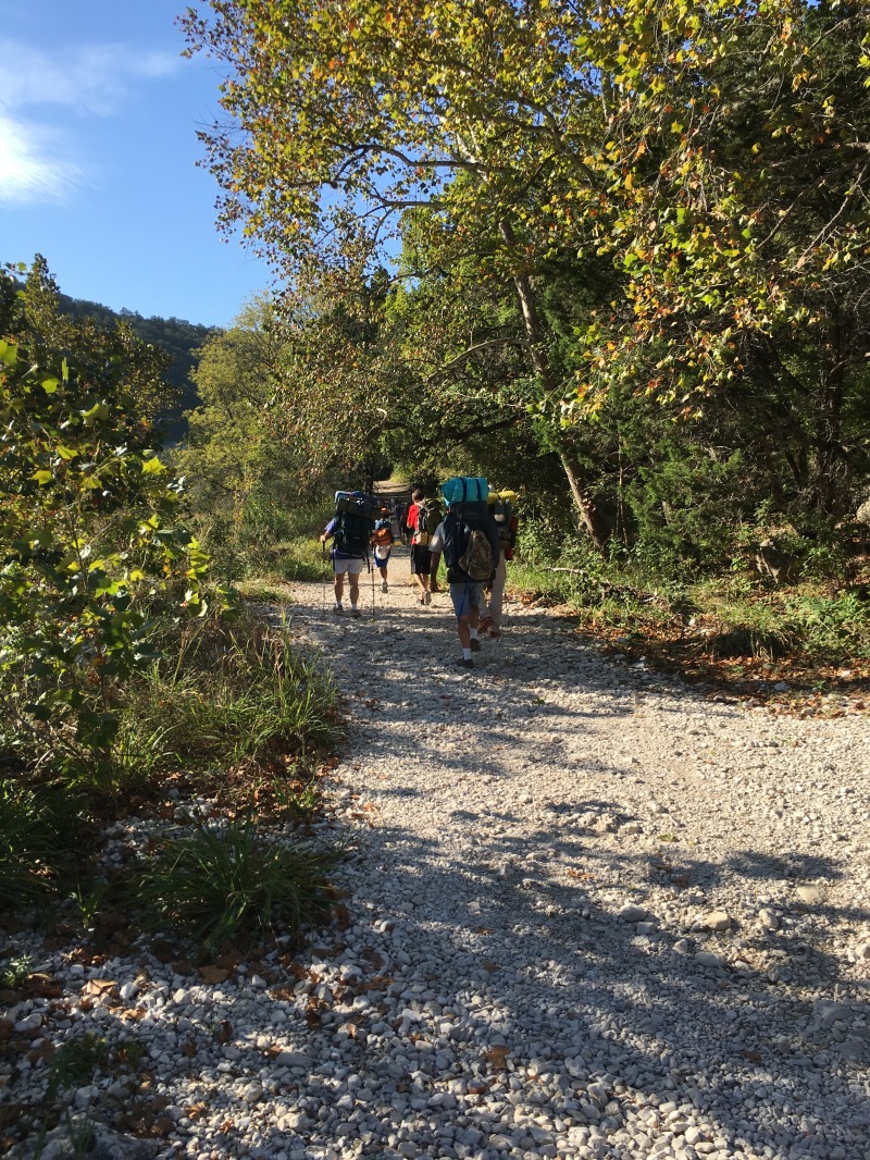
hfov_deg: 48.2
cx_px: 435
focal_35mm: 29
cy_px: 580
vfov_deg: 61.6
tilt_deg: -1.4
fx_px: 971
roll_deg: +2.4
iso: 25
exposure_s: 1/864
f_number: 2.2
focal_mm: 4.15
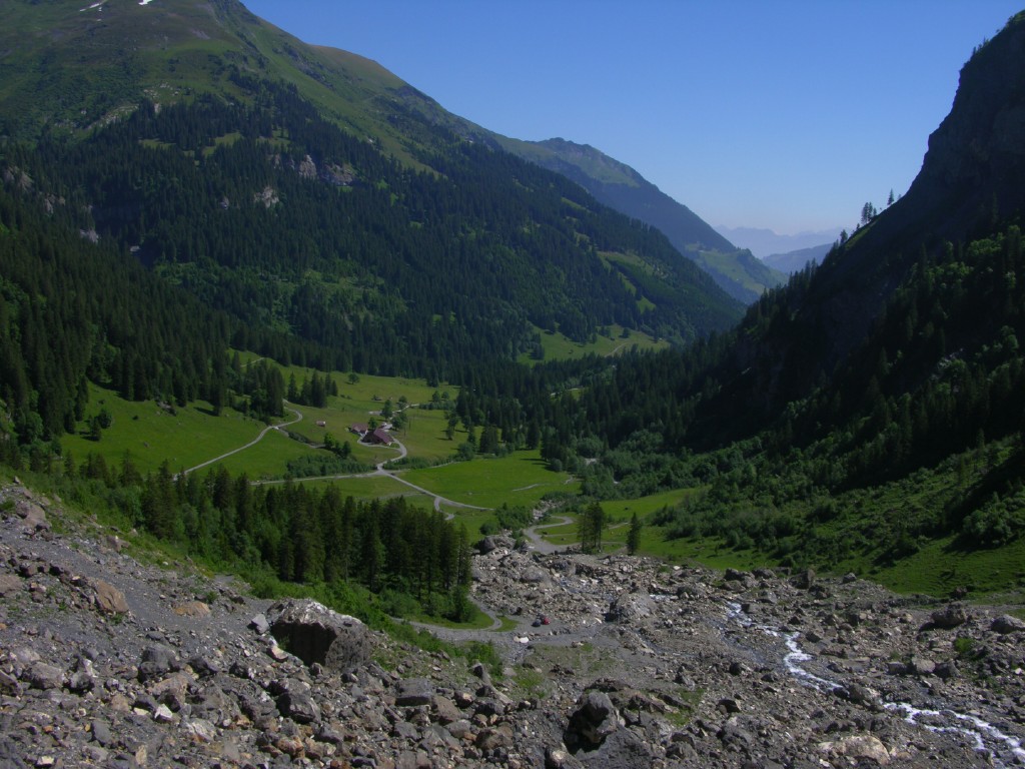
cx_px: 512
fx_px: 1036
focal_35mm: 35
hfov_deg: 52.6
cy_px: 384
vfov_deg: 40.7
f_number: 8
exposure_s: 1/160
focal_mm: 8.9
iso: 50
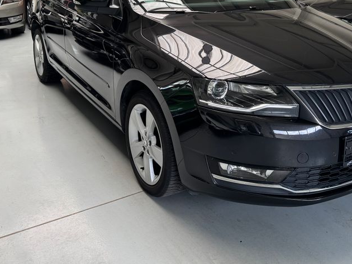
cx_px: 211
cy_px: 54
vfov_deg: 35.7
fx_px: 397
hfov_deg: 47.6
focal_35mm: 39
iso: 80
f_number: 1.78
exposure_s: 1/121
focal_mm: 6.76
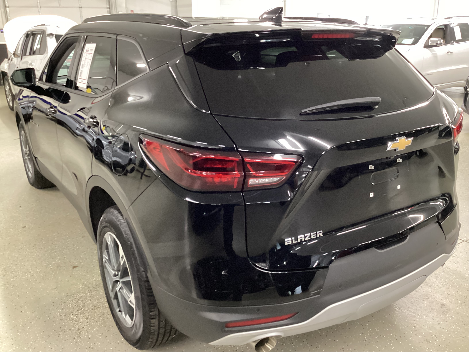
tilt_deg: -21.1
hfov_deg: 58.4
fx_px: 420
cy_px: 176
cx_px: 234
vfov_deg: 45.4
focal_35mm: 31
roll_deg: +0.1
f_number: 2.4
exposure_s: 1/25
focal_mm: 3.3
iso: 500
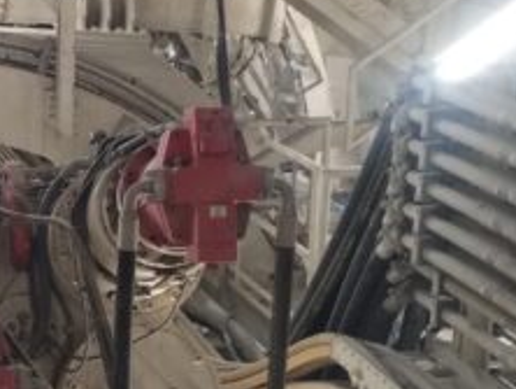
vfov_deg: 15.3
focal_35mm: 97
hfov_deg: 18.4
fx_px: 1447
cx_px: -209
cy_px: 228
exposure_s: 1/24
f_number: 1.8
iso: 997
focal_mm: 4.27
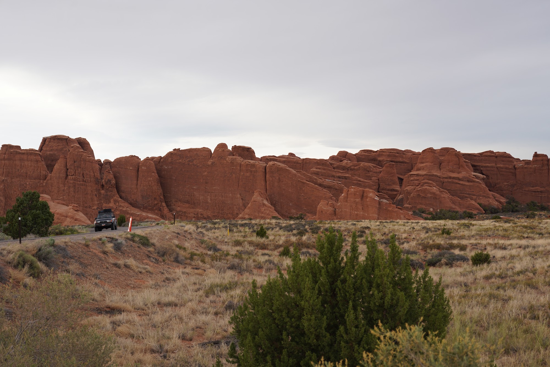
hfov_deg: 33.4
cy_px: 184
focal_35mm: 60
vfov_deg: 22.6
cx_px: 275
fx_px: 917
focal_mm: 60
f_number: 6.3
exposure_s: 1/100
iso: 100
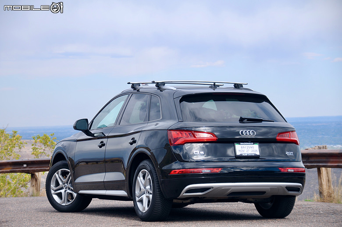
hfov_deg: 17.1
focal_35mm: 120
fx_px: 1139
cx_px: 171
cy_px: 114
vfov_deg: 11.4
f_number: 5.3
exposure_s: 1/320
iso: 100
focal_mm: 80
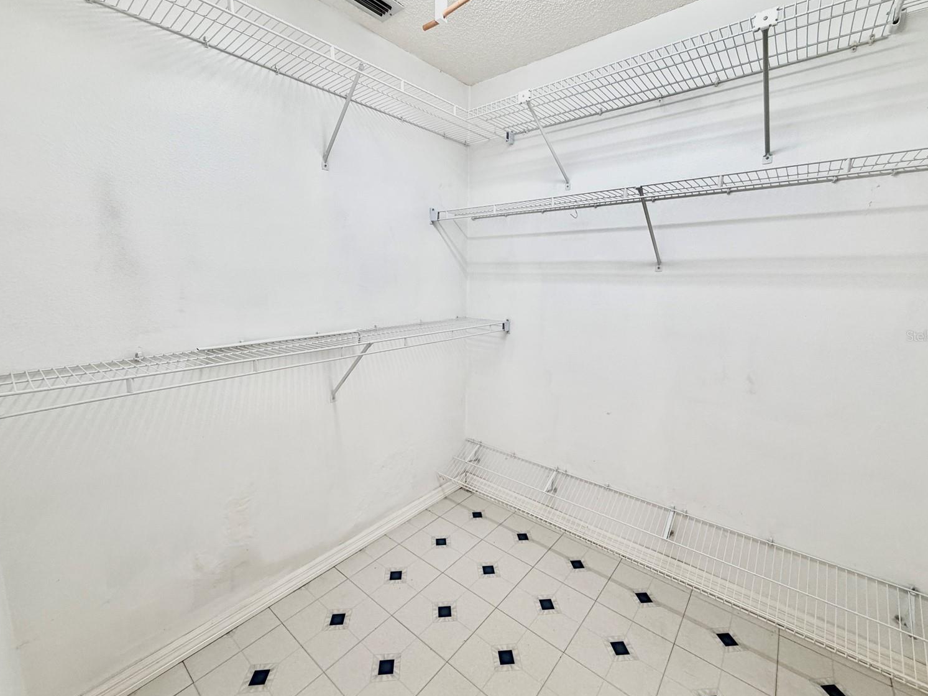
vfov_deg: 81.7
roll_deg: +0.4
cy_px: 336
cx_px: 468
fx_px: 402
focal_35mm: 15
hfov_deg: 98.2
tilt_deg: -9.1
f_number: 2.2
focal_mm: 2.22
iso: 80
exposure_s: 1/120
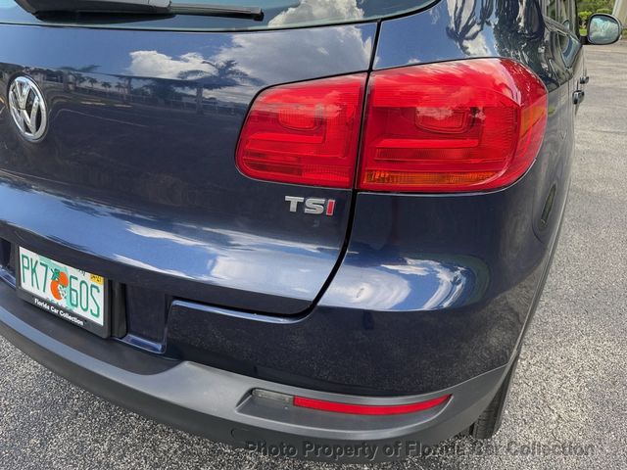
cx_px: 314
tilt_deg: -26.9
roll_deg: +0.1
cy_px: 235
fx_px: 435
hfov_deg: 71.6
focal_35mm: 24
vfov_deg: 56.8
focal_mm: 6.76
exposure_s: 1/438
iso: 80
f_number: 1.78
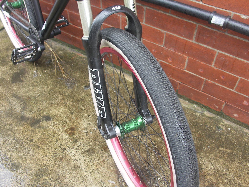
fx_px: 237
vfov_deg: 42.9
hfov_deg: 55.4
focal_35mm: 33
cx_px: 124
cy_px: 94
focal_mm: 8.5
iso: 50
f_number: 2.8
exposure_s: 1/50
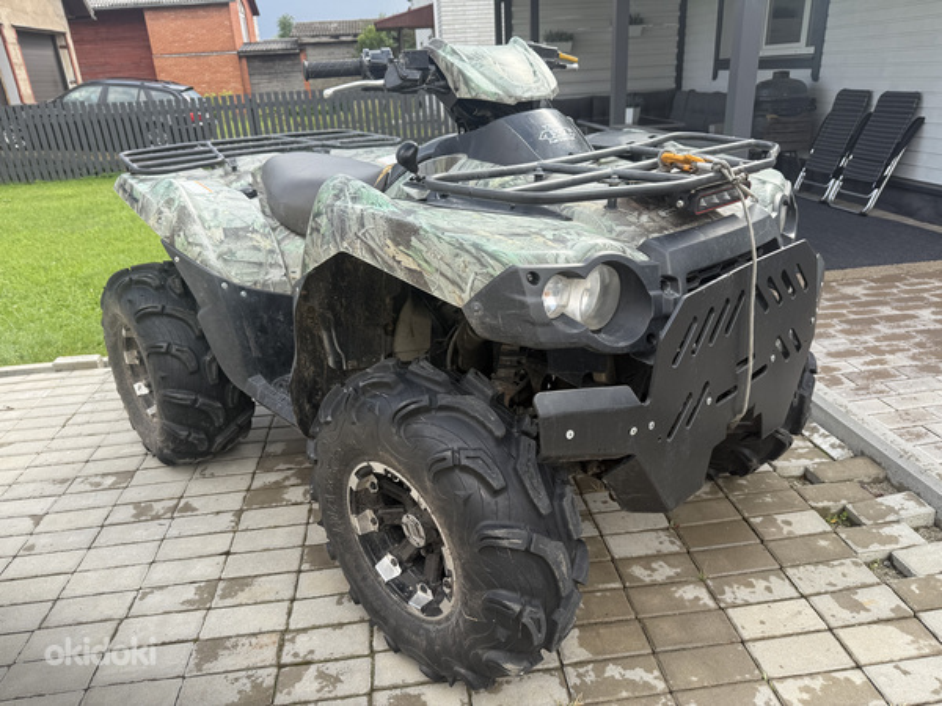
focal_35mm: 24
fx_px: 653
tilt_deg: -24.2
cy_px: 353
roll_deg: +3.0
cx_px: 471
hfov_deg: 71.6
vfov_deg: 56.8
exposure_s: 1/1018
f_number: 1.78
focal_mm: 6.76
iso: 80
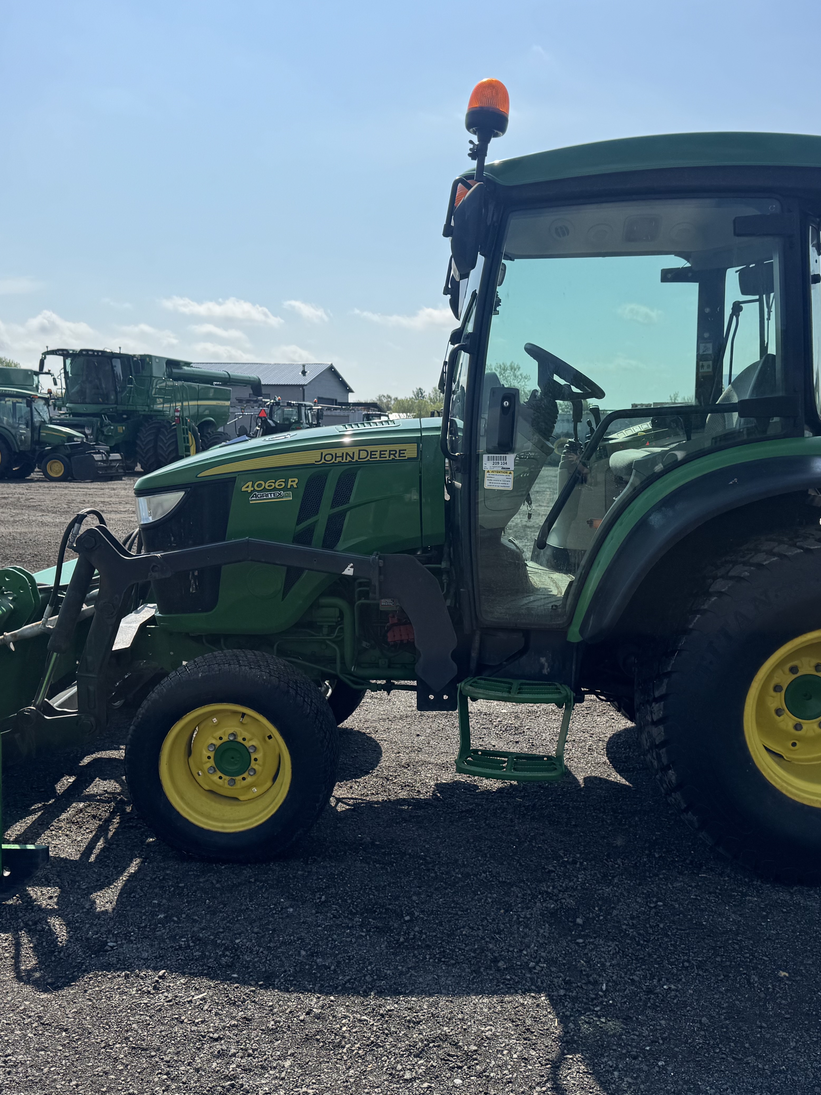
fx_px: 1043
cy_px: 545
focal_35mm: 33
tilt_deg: -5.0
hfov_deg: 42.9
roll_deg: +0.2
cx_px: 428
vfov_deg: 55.3
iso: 80
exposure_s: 1/7092
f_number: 1.78
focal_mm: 6.76
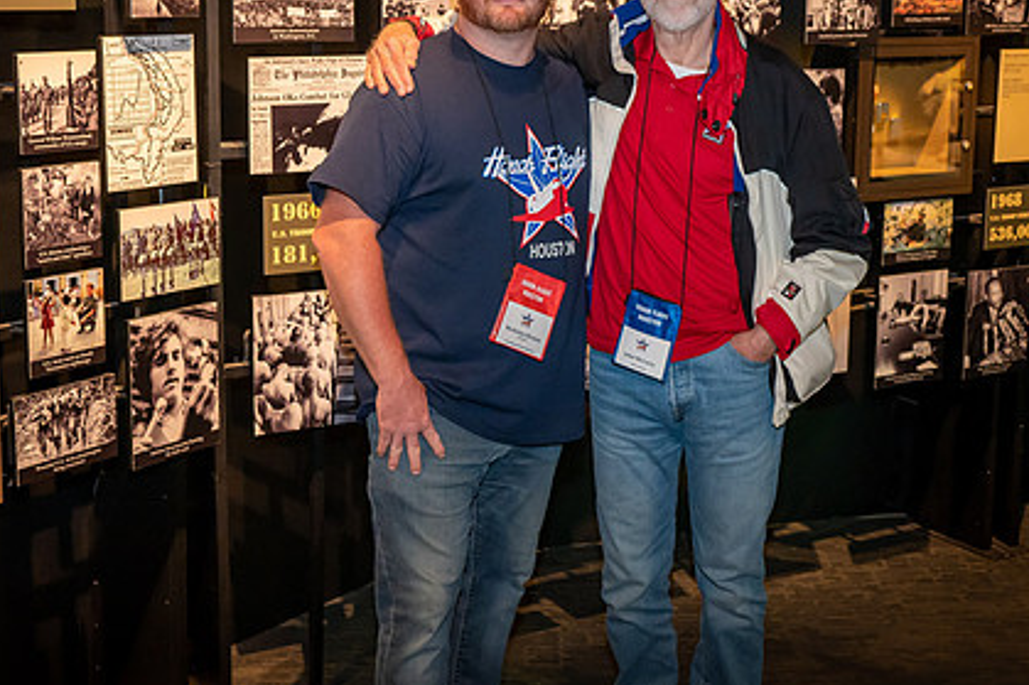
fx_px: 1543
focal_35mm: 54
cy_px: 233
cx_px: 447
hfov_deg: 36.8
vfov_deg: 24.9
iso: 5000
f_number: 5
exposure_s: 1/30
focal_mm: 39
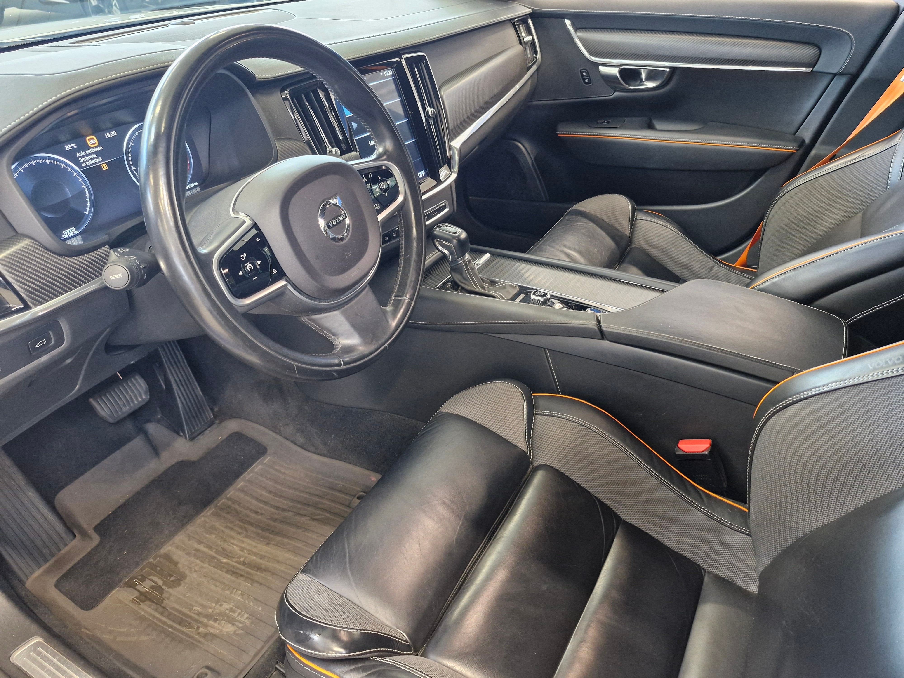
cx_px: 452
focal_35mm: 23
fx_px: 601
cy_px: 339
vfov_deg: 58.9
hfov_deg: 73.9
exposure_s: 1/50
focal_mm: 5.54
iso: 640
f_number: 1.8
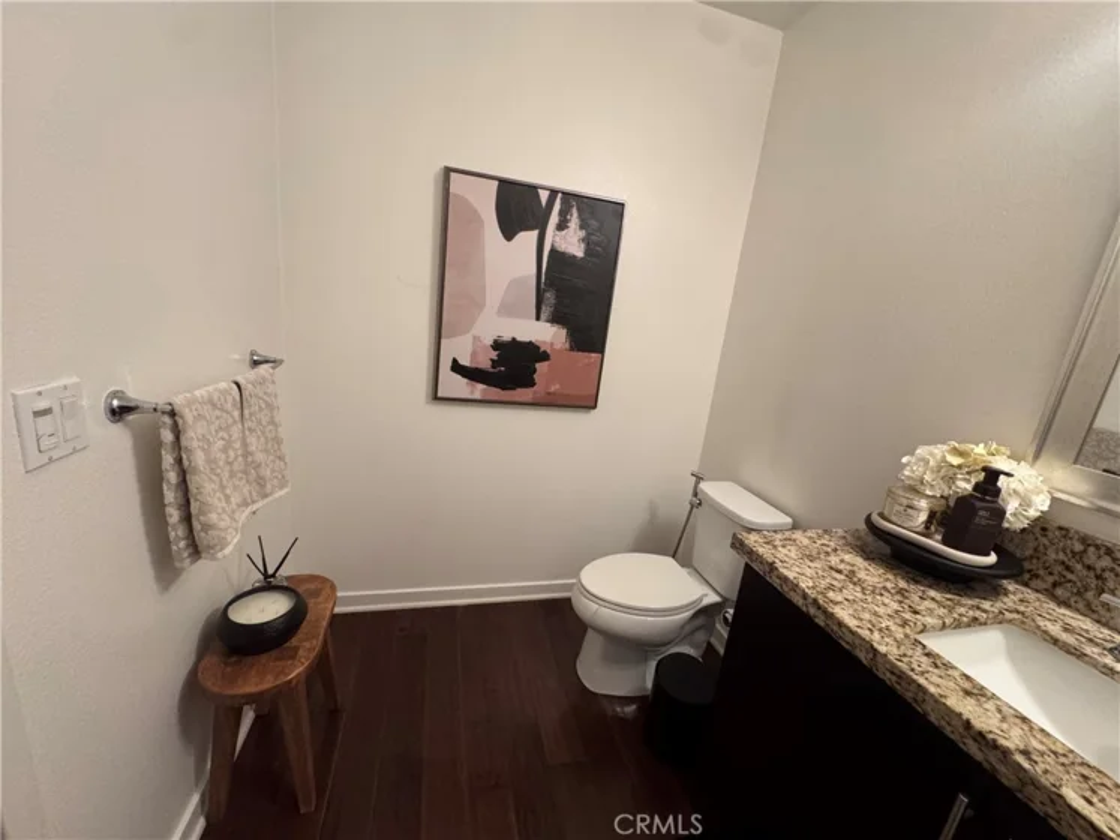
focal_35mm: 14
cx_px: 560
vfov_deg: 85.7
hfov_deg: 102.1
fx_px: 453
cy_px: 420
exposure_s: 1/60
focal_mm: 2.22
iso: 500
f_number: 2.2
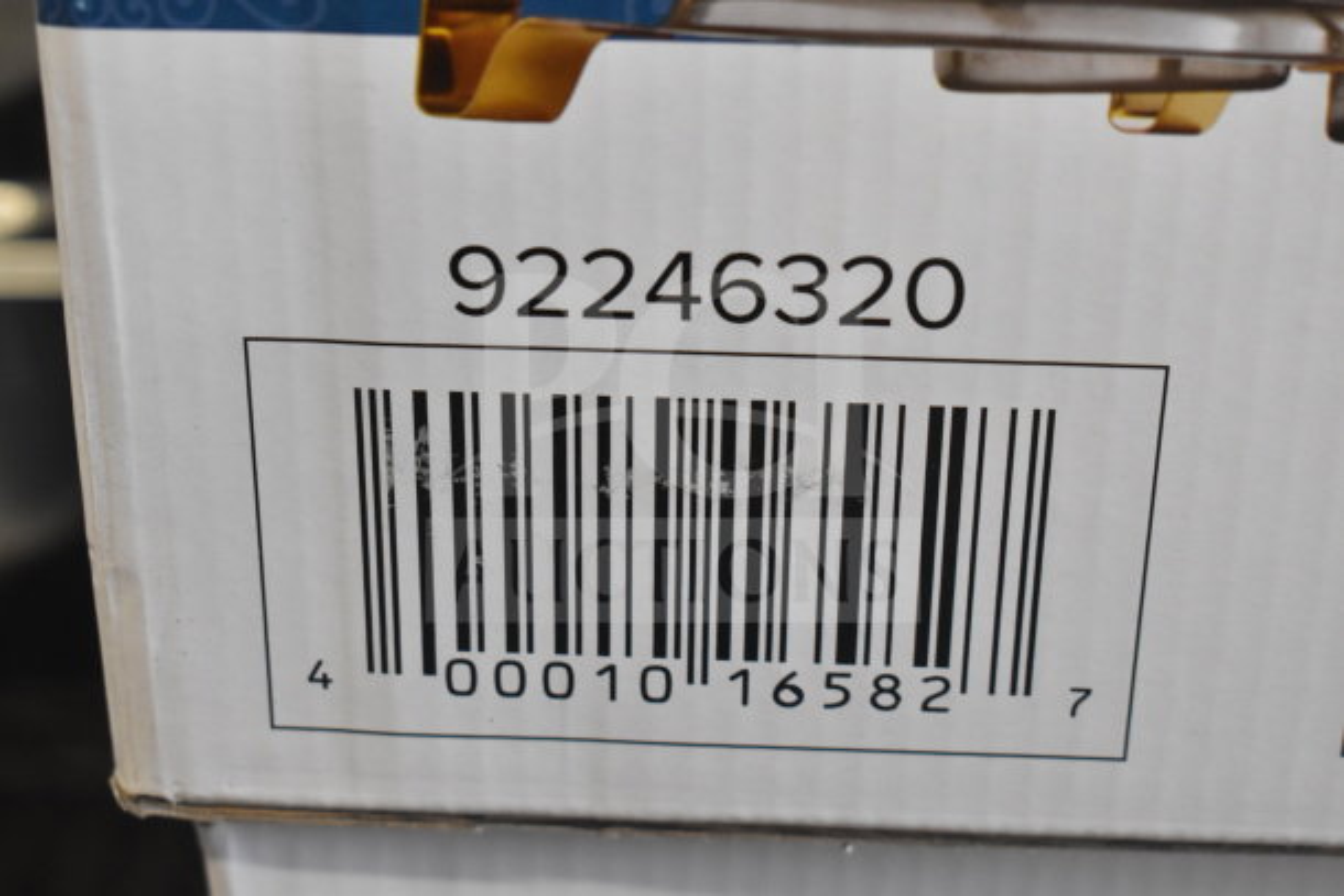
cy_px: 448
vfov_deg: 19.7
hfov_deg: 29.2
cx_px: 672
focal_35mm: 69
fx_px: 2576
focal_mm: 46
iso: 2200
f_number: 5.3
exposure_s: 1/80
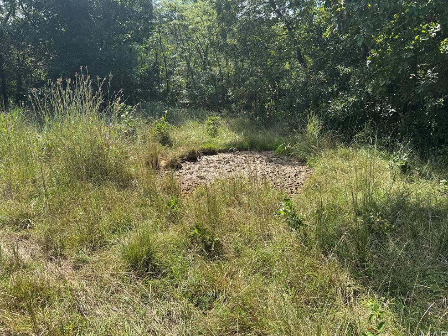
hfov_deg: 69.4
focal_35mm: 25
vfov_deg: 54.9
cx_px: 233
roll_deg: +2.1
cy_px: 171
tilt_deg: -16.9
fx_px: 324
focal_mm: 6.76
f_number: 1.78
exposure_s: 1/1524
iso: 80
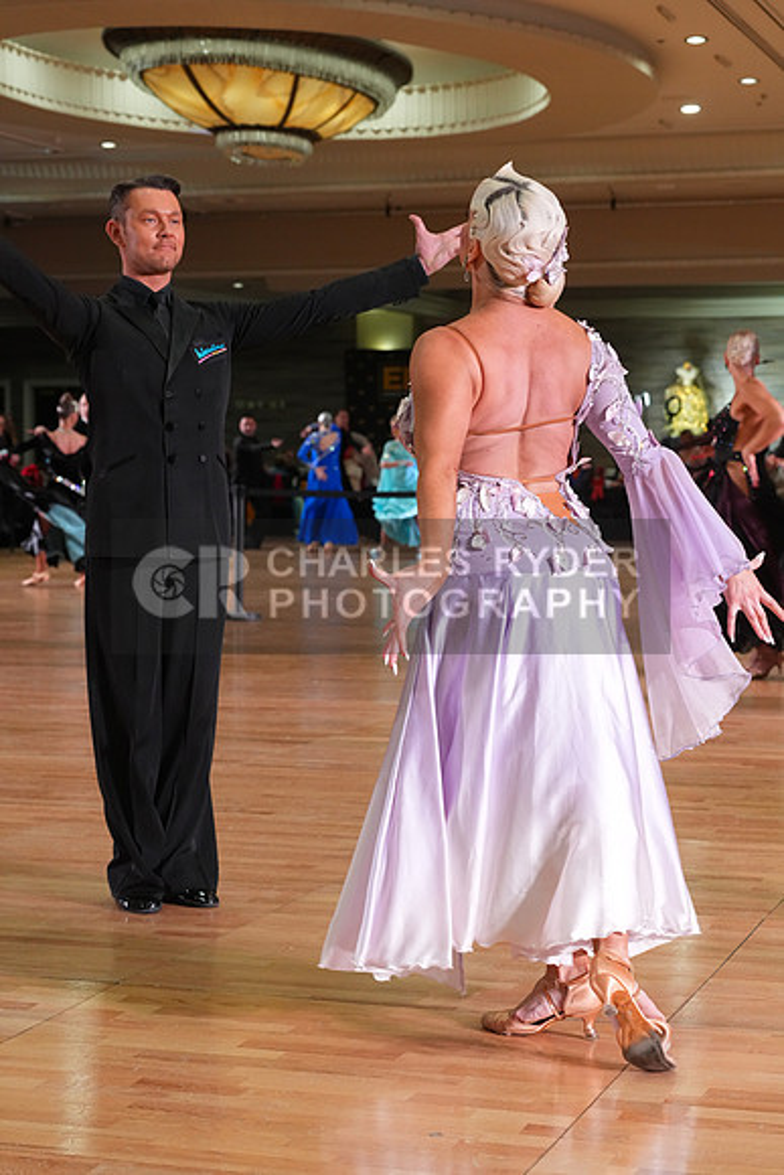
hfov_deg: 19.5
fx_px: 2285
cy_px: 588
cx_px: 392
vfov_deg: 28.8
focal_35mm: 70
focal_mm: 70
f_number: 6.3
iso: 3200
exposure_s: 1/200
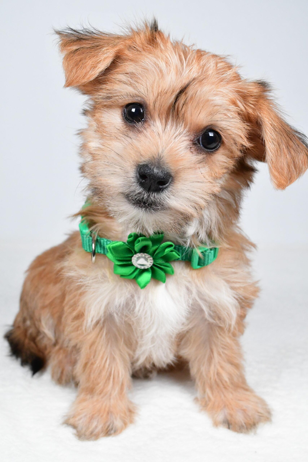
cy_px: 231
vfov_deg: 46.4
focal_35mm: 42
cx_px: 154
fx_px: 539
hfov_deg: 31.9
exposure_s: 1/800
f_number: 9
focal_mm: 28
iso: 5000
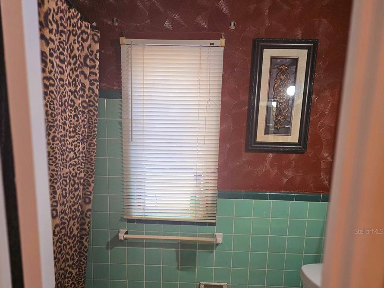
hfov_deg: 58.3
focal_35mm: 31
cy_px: 231
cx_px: 191
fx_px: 344
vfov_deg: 43.3
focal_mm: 5.4
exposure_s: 1/120
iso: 400
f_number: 1.8
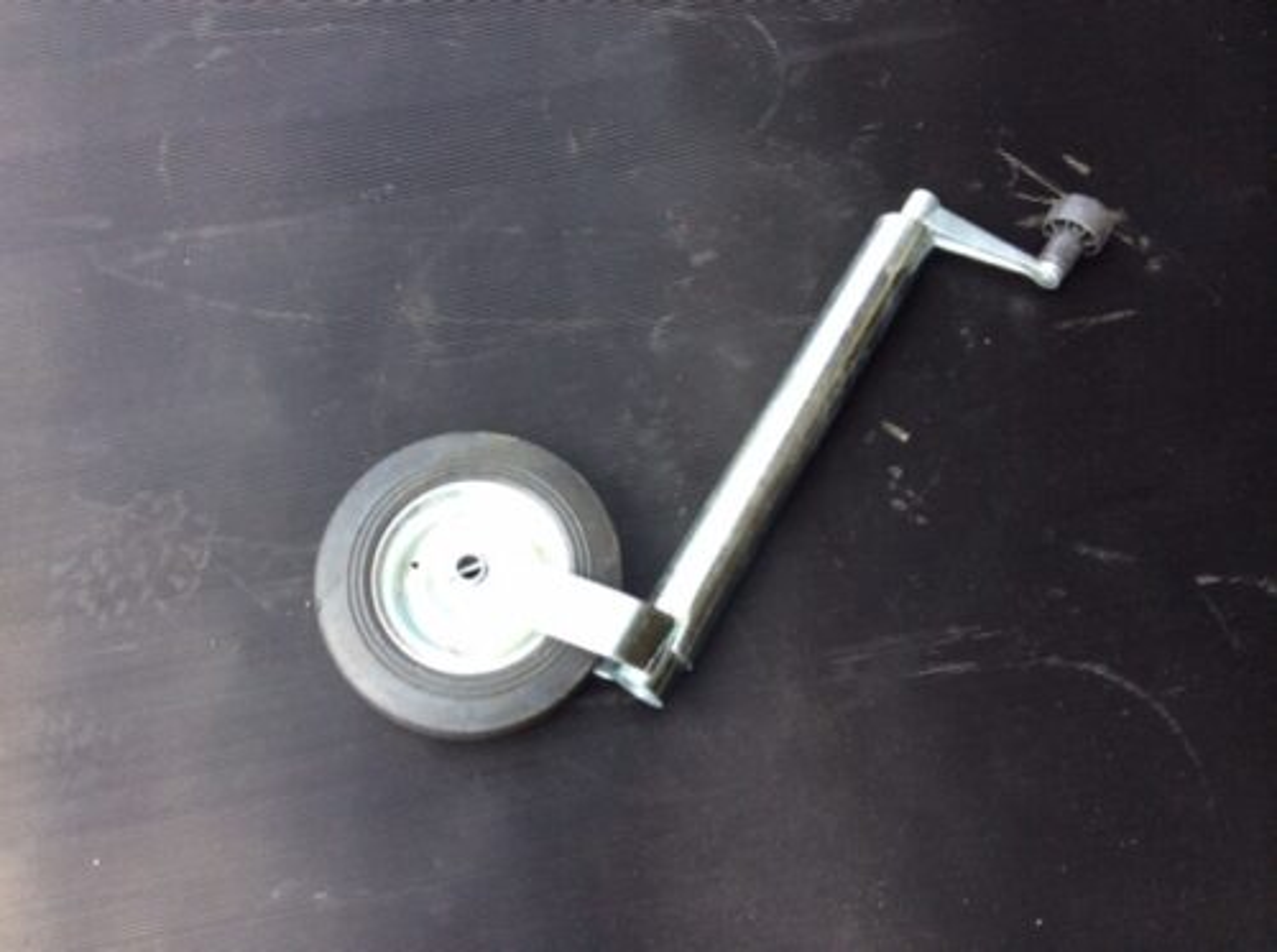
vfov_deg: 42.8
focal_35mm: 33
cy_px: 476
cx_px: 638
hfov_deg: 55.4
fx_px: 1215
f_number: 2.4
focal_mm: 3.3
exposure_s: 1/184
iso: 32
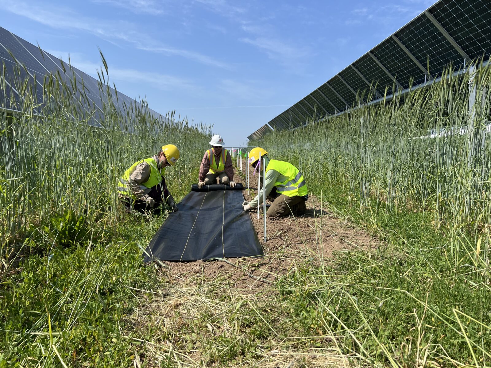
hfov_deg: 67.3
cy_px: 184
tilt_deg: -3.4
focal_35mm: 26
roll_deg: -0.2
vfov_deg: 53.1
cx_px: 246
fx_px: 369
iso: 50
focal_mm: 5.7
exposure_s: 1/4115
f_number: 1.5
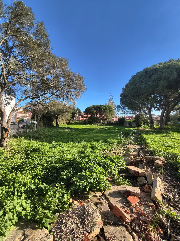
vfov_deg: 98.2
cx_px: 90
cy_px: 120
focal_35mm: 15
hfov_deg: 81.7
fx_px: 104
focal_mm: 2.32
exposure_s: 1/372
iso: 50
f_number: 2
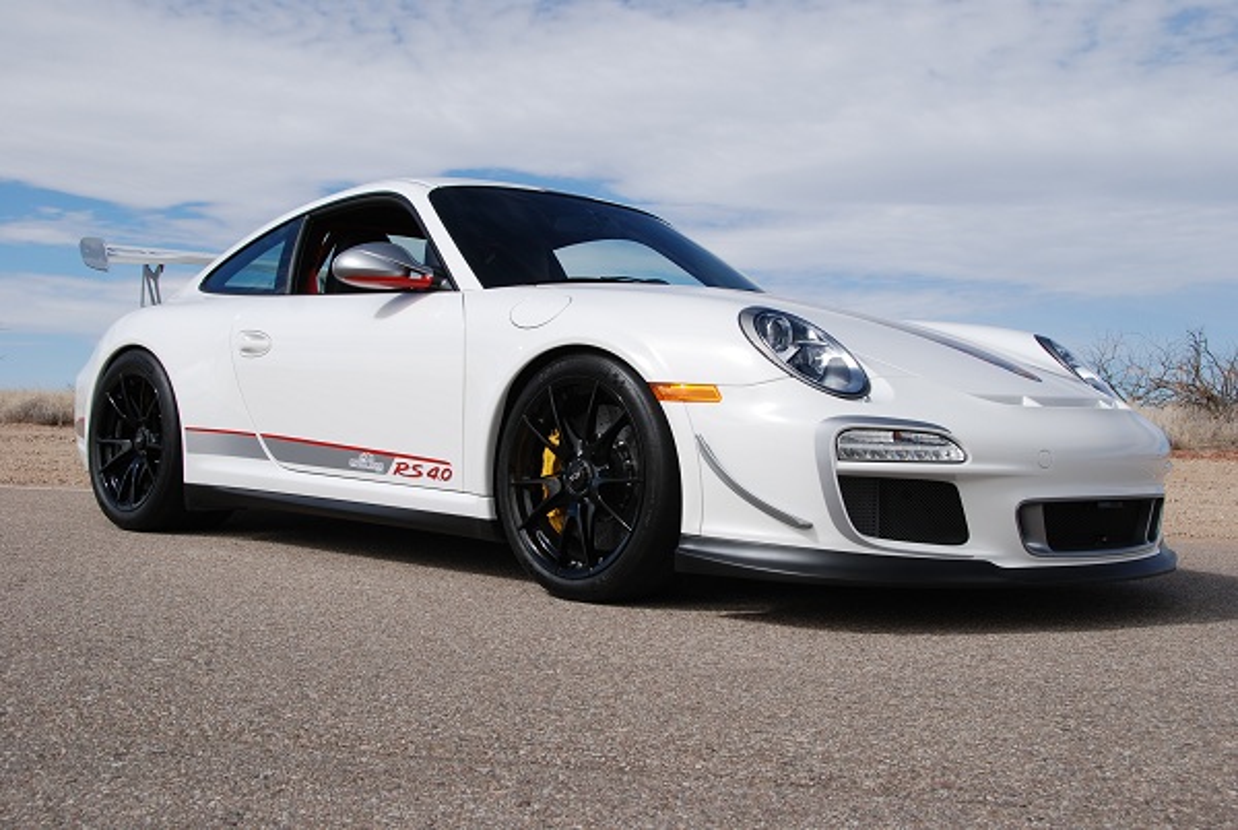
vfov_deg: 32.0
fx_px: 1446
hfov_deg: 46.3
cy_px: 415
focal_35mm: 42
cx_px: 619
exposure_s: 1/320
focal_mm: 28
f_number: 9
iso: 100
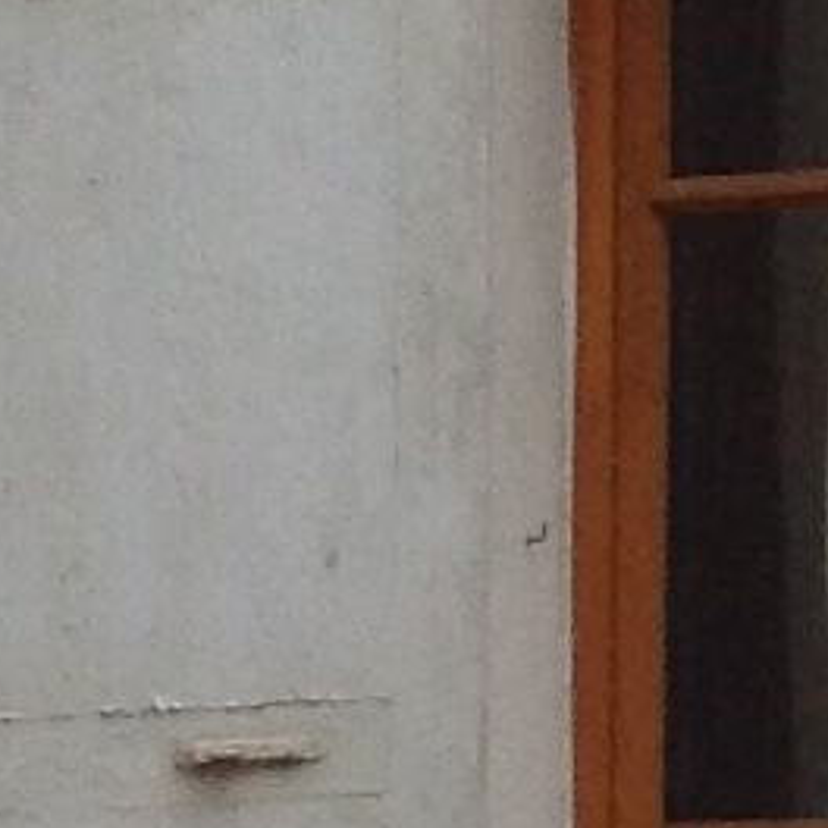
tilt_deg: -10.7
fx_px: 8200
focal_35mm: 303
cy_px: 2098
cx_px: -1882
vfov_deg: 5.5
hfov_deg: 5.4
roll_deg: +4.3
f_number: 2.4
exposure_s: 1/185
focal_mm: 4.28
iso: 50
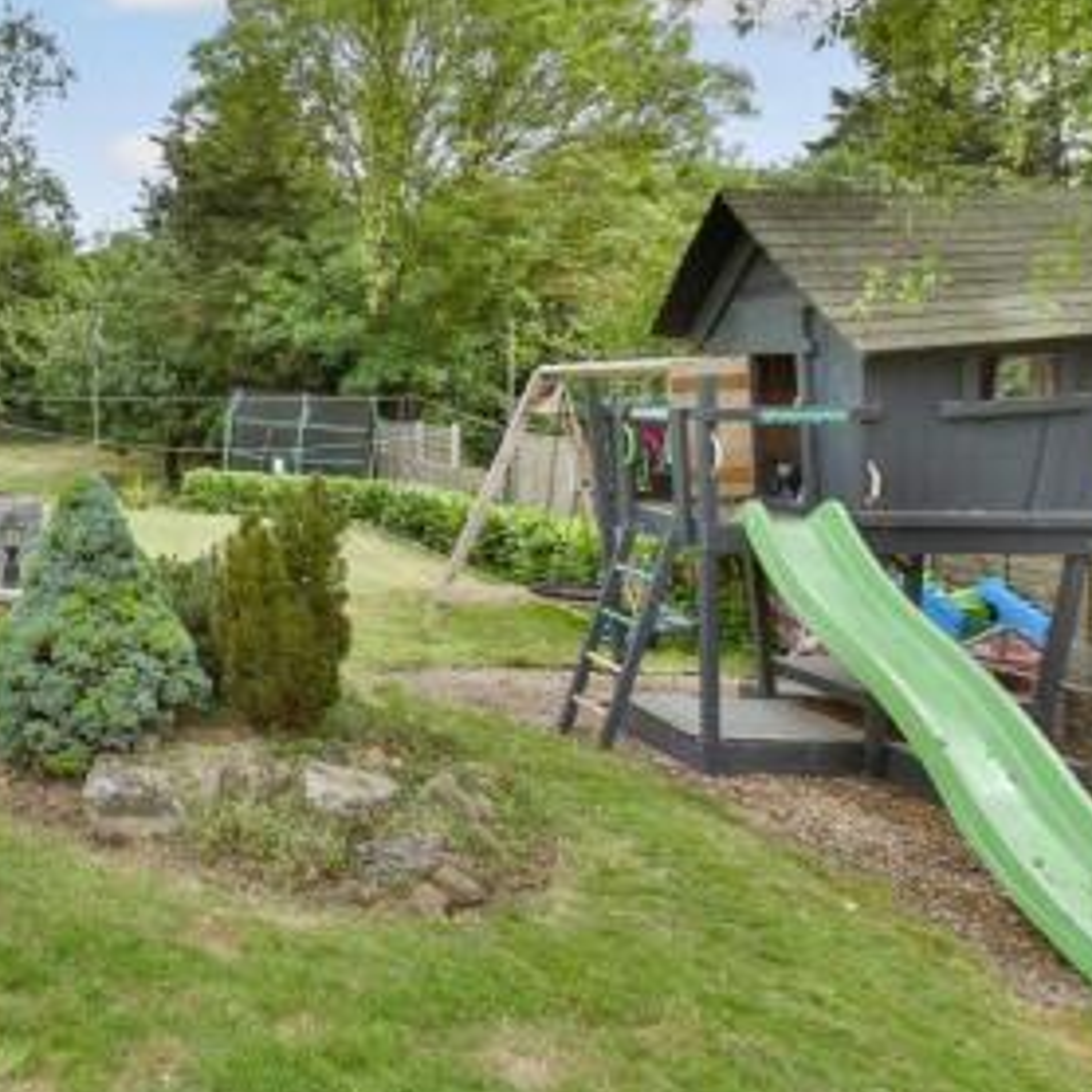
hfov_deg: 43.2
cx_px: -84
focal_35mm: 30
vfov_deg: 53.4
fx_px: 1071
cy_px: 407
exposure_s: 1/400
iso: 500
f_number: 8
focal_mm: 10
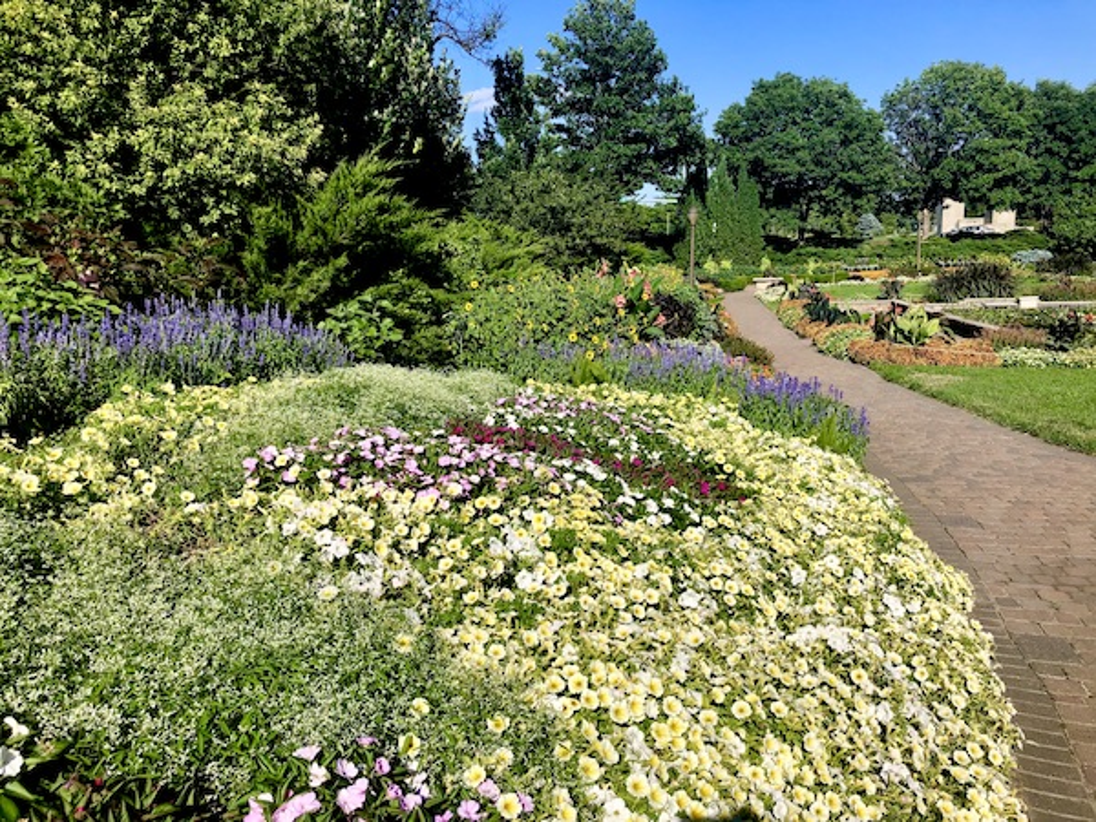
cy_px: 411
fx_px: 887
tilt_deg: -10.9
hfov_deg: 63.4
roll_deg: +1.0
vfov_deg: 49.7
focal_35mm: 28
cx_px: 548
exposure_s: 1/2667
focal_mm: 4
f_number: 1.8
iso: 25
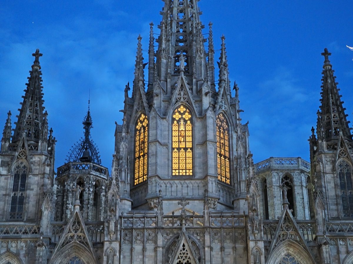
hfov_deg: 26.0
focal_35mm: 75
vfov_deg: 19.6
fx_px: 765
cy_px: 132
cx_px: 176
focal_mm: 9
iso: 10000
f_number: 2
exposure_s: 1/12.5
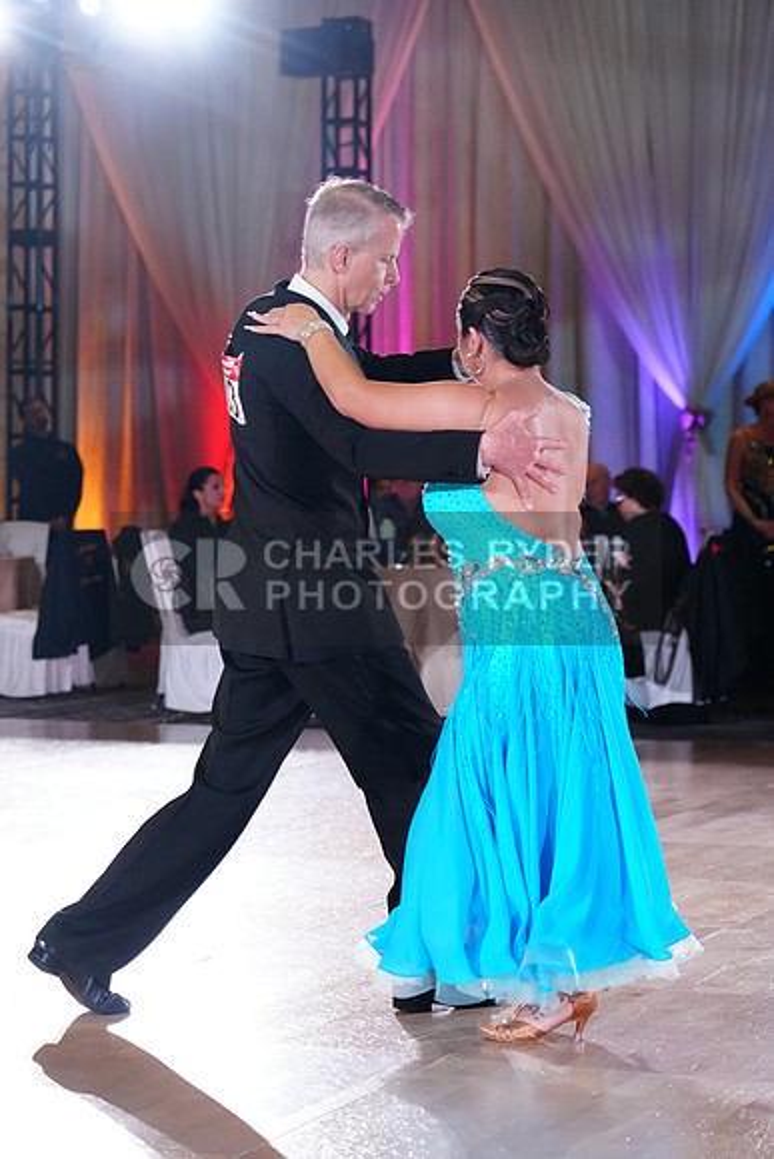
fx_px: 2997
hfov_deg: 14.7
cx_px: 387
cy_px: 580
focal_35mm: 93
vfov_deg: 21.9
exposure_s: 1/320
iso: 3200
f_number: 4
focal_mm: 93
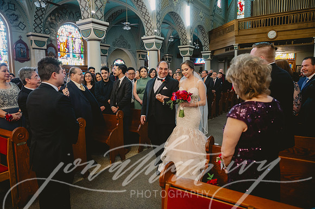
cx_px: 158
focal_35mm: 26
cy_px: 104
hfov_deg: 68.4
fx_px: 232
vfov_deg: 48.7
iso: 2000
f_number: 2.8
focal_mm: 26.5
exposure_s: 1/250
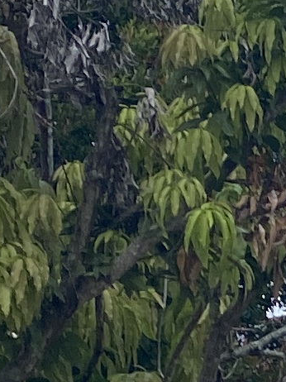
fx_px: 2503
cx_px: 798
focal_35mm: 227
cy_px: 686
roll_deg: +0.7
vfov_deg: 8.4
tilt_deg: +1.1
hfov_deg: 6.1
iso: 32
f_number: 1.8
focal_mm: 4.25
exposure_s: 1/2183
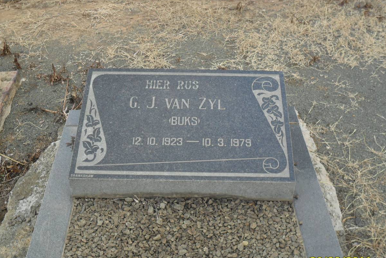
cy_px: 143
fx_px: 493
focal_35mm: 46
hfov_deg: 42.7
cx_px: 193
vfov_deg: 29.2
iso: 100
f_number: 4.5
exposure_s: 1/60
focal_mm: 7.8
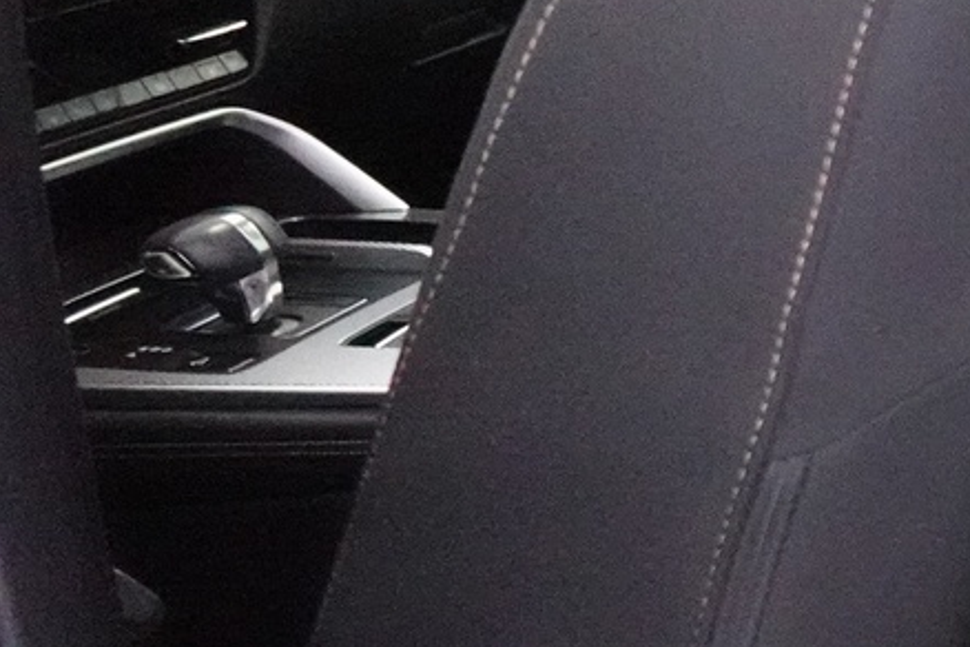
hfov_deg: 19.5
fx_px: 1994
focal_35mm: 74
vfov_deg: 18.4
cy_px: 208
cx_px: 1792
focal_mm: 7.6
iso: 6400
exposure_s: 1/80
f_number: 2
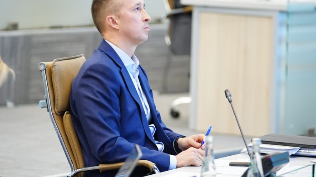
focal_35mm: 260
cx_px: 158
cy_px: 78
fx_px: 2178
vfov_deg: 4.7
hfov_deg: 8.3
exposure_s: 1/250
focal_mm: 165
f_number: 2.8
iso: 2500
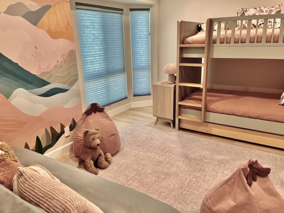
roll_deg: +2.1
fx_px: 222
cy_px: 104
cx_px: 139
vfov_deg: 51.4
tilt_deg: -16.5
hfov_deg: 65.3
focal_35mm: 27
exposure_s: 1/60
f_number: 1.6
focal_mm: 5.1
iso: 64
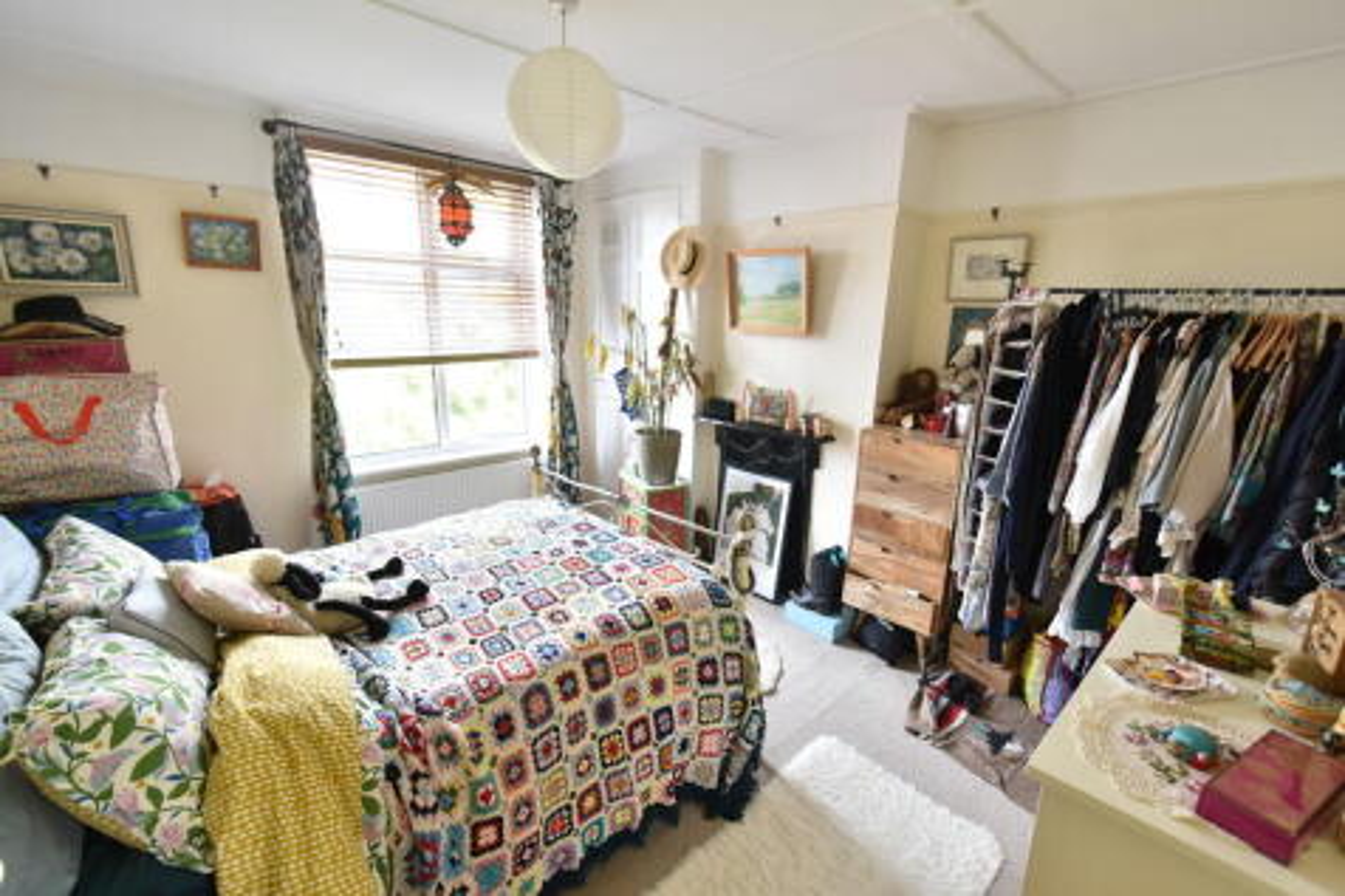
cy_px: 448
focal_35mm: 15
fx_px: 560
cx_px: 672
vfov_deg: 77.3
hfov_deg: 100.4
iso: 500
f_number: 3.5
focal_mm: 10
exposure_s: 1/50
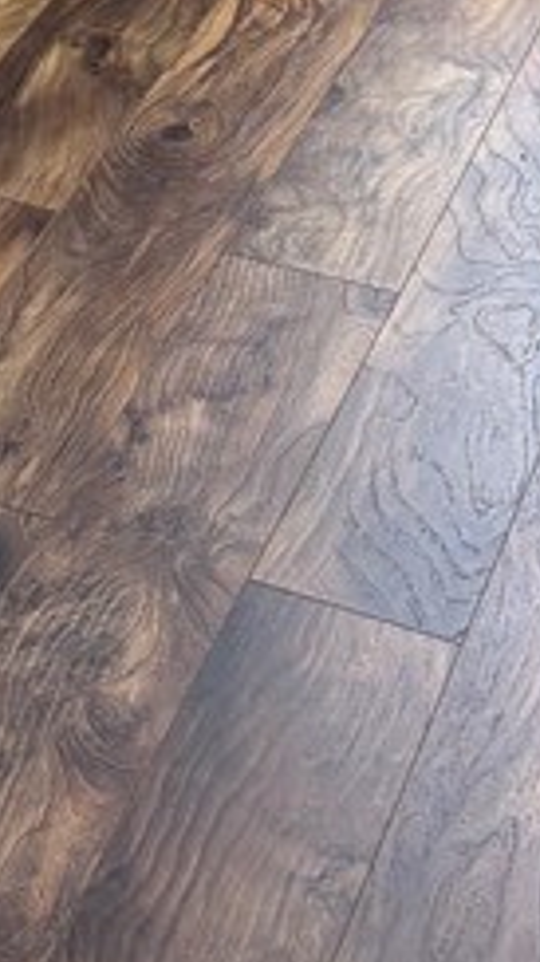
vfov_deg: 16.5
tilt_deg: -17.4
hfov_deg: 9.3
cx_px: -670
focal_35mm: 119
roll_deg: +1.5
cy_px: -453
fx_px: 3033
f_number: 1.6
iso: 64
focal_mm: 5.96
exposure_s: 1/60
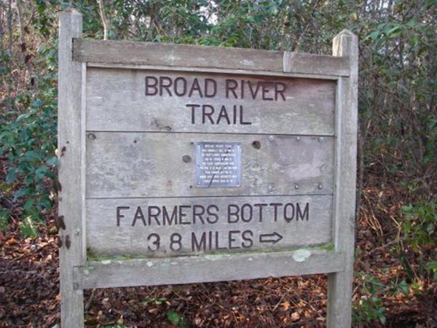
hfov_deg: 49.0
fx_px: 480
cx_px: 218
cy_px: 164
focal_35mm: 38
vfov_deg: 37.7
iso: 160
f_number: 3.3
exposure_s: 1/50
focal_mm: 6.3
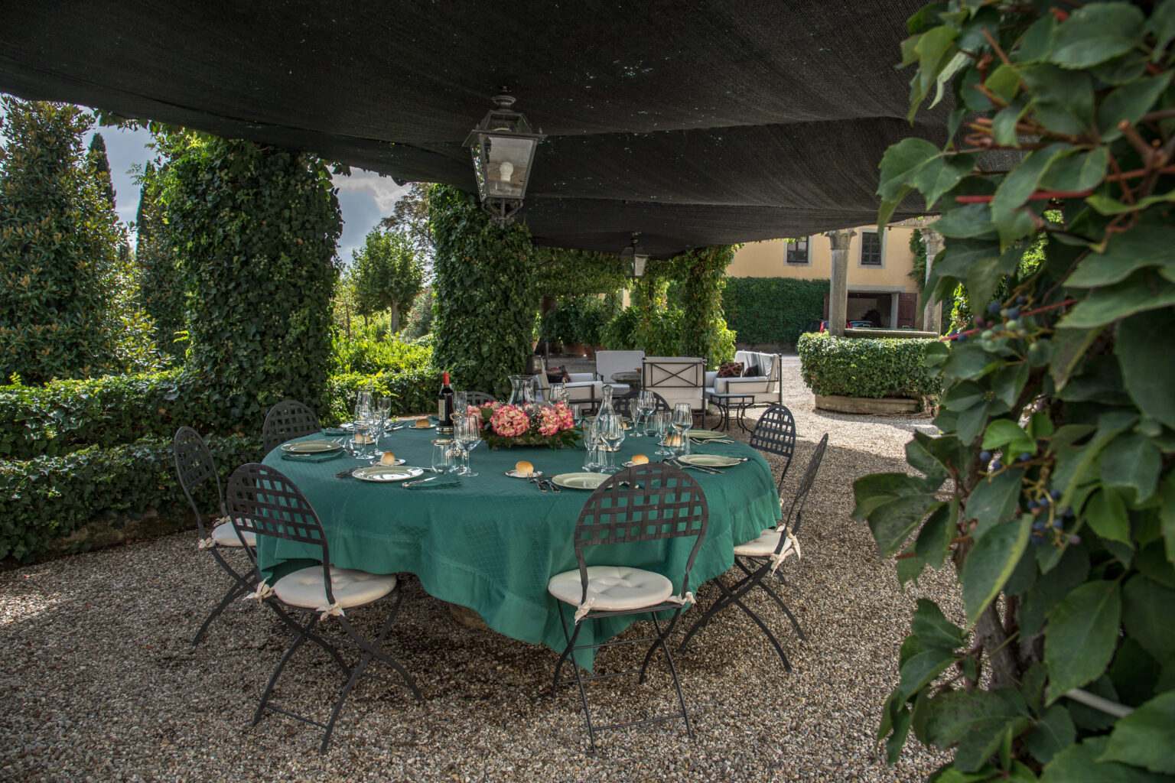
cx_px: 588
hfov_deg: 73.7
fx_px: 783
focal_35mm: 24
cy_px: 392
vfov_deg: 53.1
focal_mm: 24
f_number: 9
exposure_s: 1/100
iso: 100
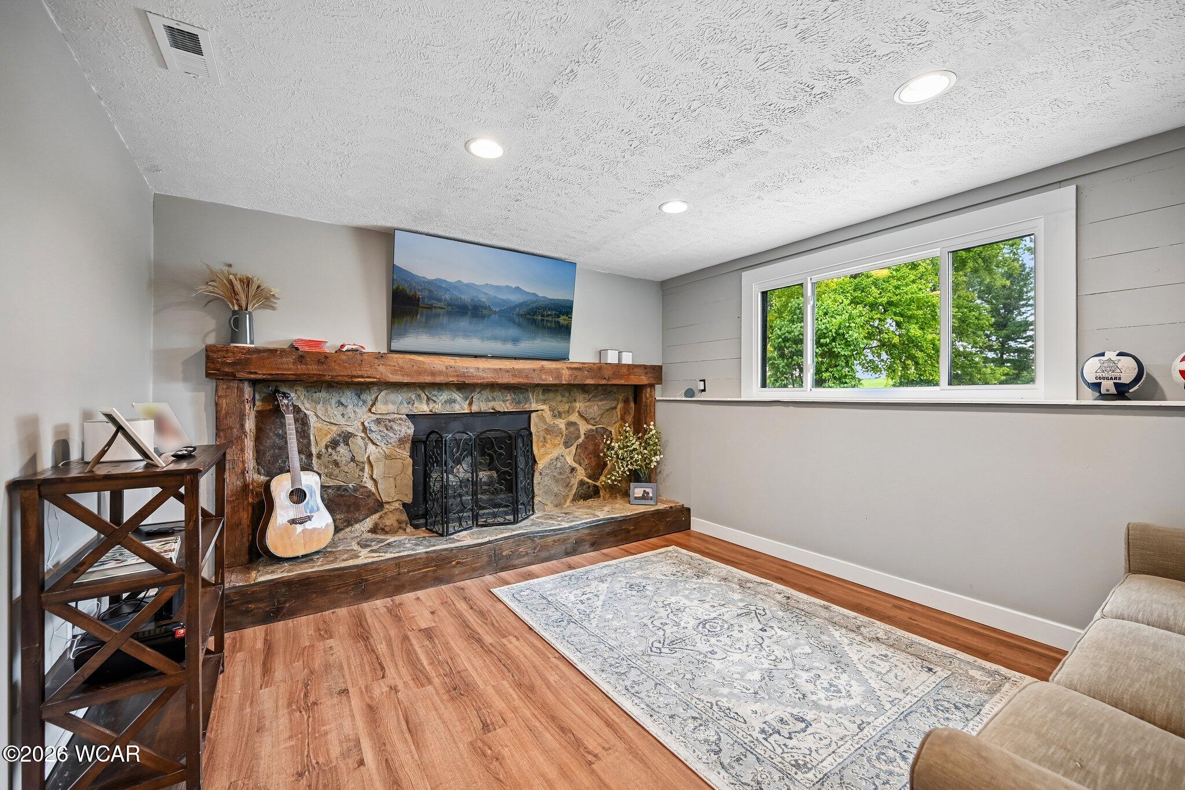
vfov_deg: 81.2
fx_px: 461
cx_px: 592
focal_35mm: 14
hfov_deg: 104.3
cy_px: 395
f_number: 4
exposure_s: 1/10
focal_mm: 14
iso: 400
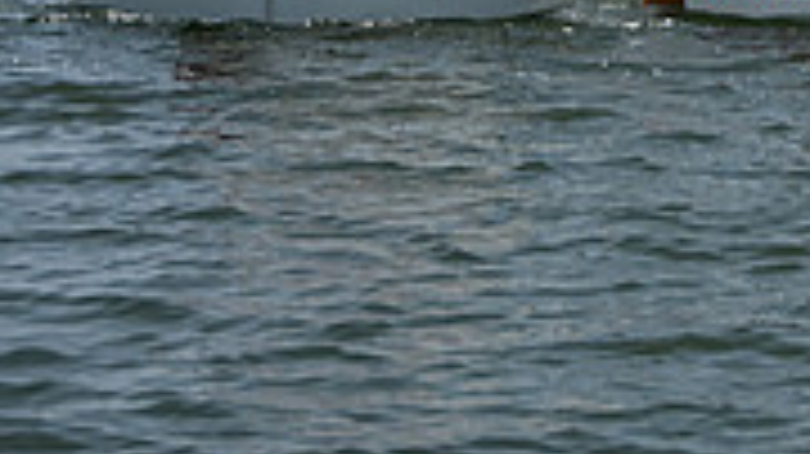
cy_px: -407
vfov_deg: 5.0
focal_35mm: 238
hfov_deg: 9.0
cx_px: 987
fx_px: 5109
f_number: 5.6
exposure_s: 1/2000
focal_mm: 58
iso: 320
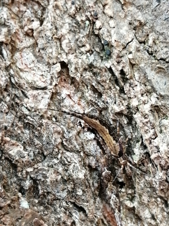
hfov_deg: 17.0
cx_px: 84
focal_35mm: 87
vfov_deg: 22.5
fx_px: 566
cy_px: 113
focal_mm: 3.46
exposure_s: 1/100
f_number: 1.8
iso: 80
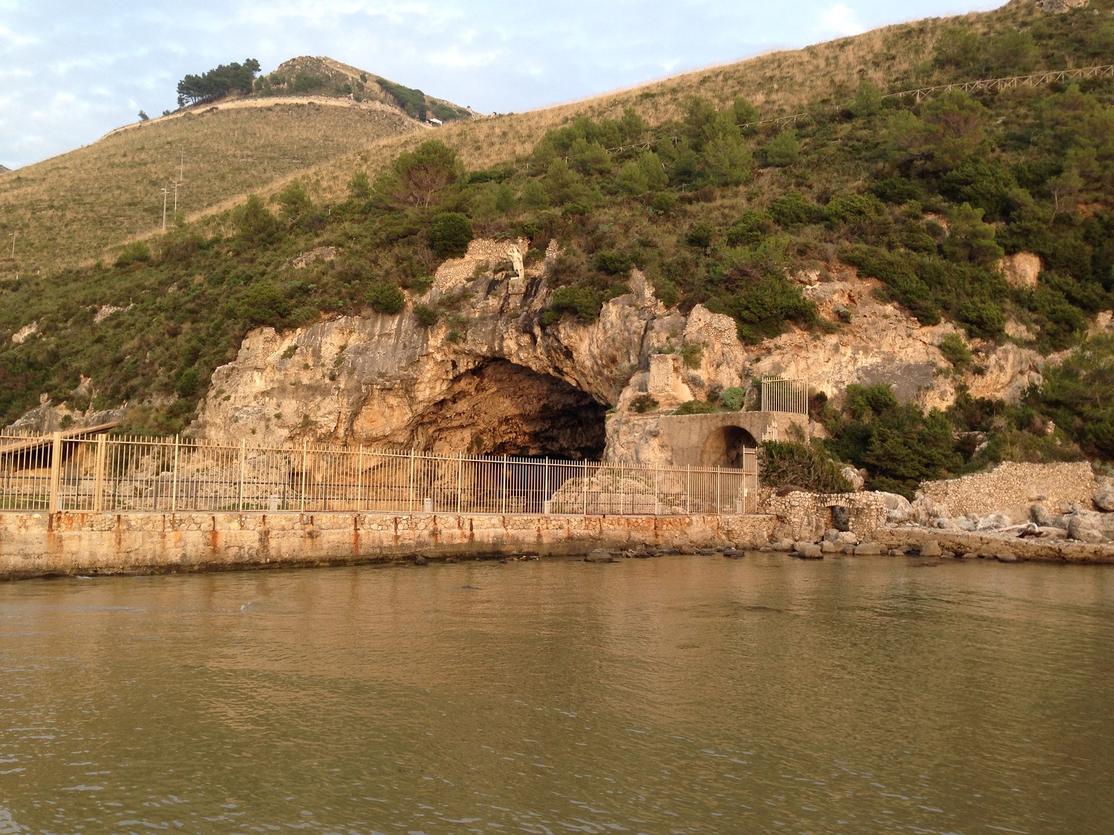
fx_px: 1062
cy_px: 418
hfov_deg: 55.4
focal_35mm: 33
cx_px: 557
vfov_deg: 42.9
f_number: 2.4
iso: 50
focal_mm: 4.12
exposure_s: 1/181
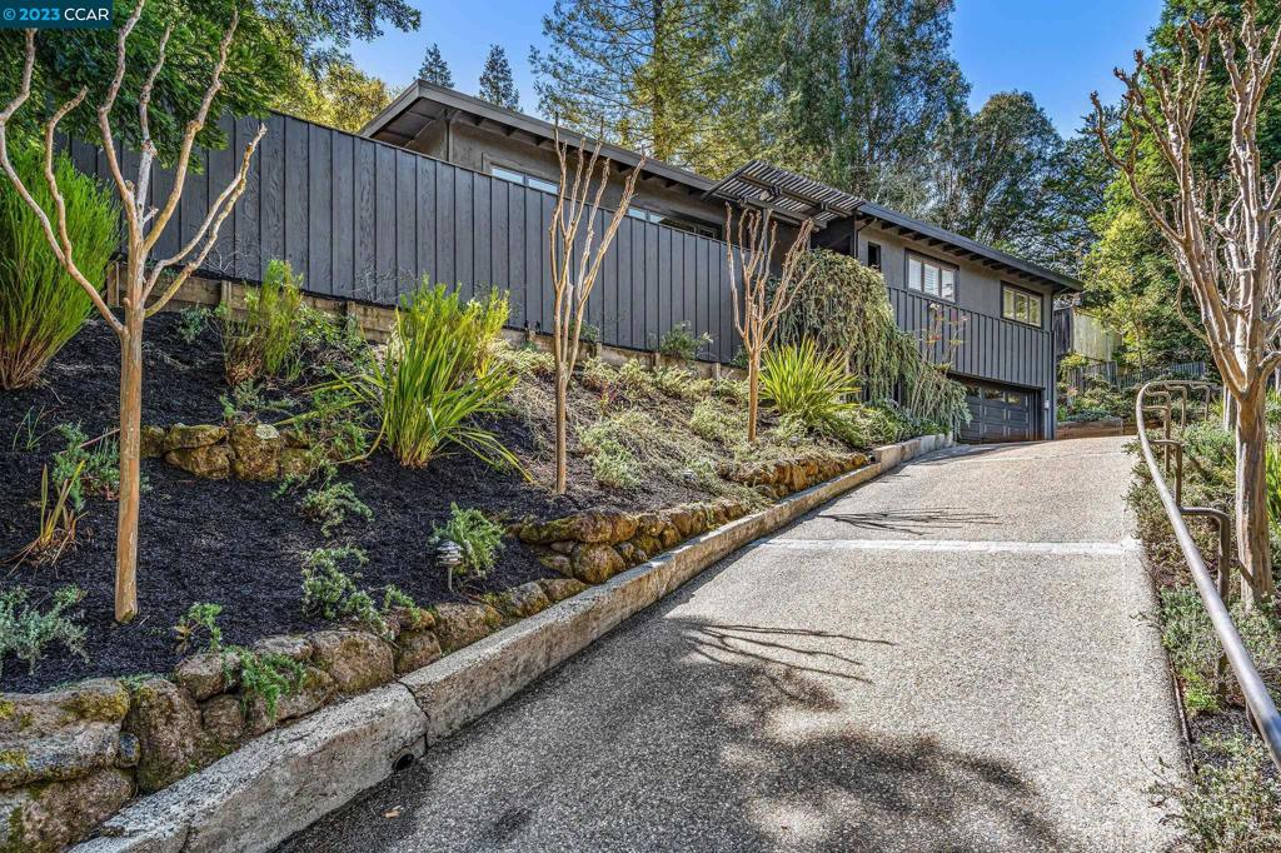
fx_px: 676
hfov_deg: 86.9
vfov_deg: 64.5
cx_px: 640
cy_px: 426
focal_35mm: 19
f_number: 11
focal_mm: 19
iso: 64
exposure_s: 1/80
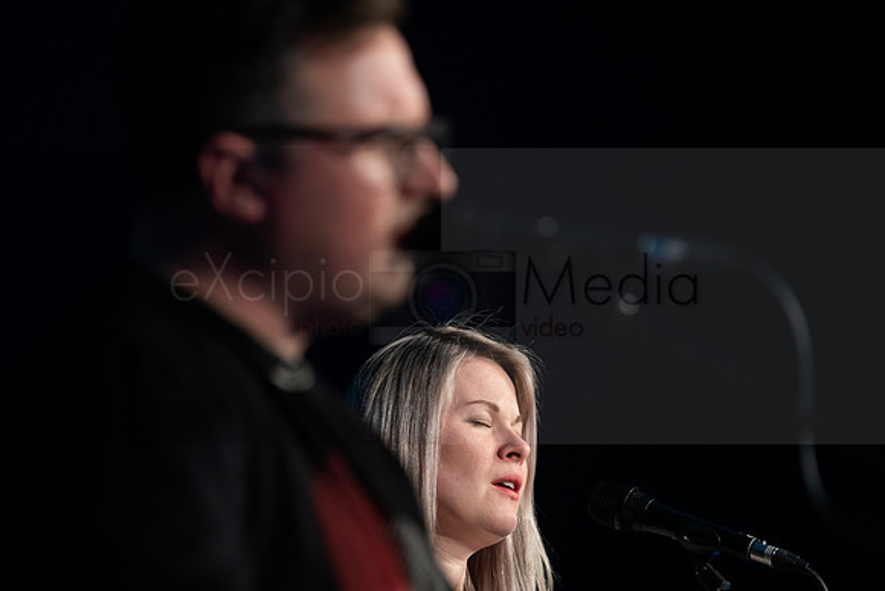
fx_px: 7893
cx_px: 442
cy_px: 296
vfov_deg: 4.3
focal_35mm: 321
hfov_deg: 6.4
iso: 2000
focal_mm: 321
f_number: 5.6
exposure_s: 1/125
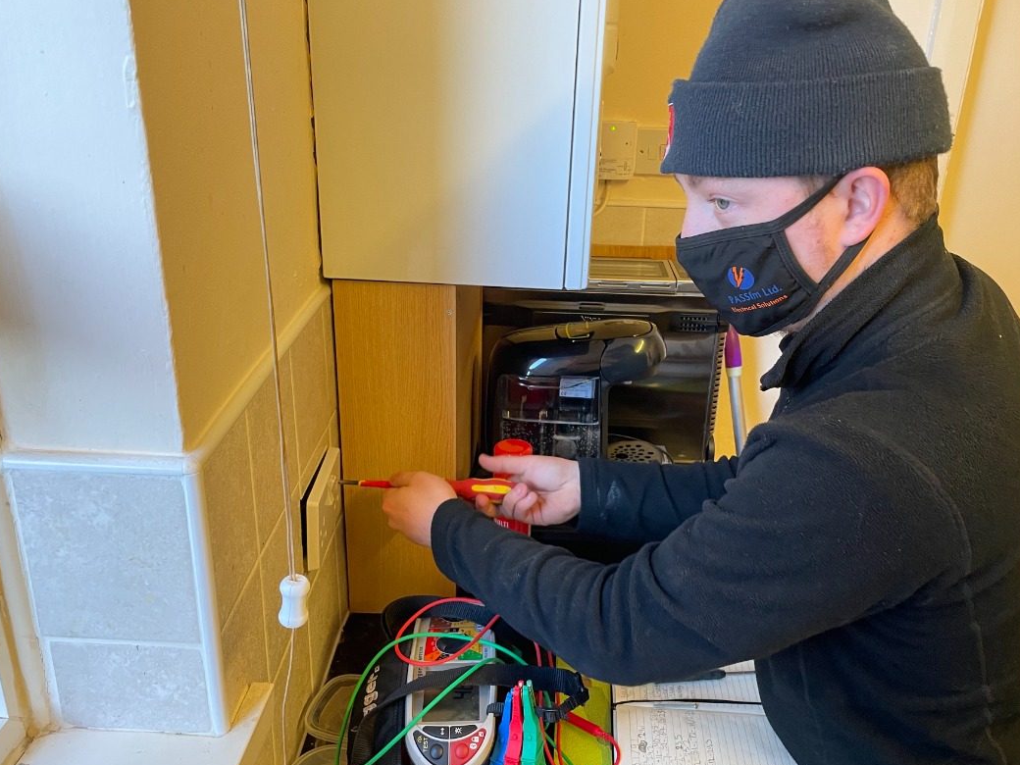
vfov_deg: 46.8
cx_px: 550
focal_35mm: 30
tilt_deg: -22.9
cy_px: 405
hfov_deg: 59.9
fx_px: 884
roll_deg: -1.7
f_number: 1.6
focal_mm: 4.2
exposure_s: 1/50
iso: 125
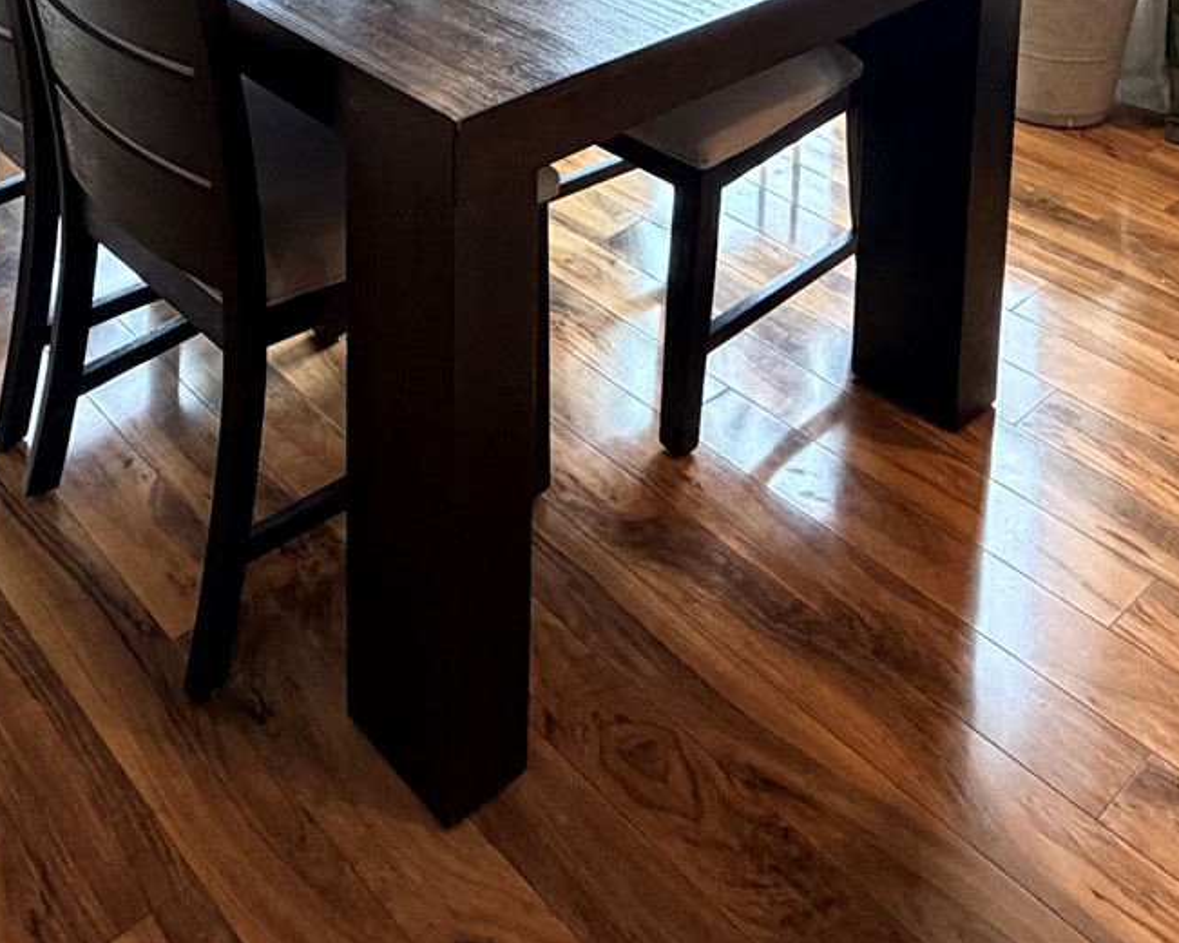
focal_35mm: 43
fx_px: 1501
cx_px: 382
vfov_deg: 27.1
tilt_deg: -7.8
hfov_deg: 42.3
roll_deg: +0.1
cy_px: -384
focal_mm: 2.22
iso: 400
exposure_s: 1/60
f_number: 2.2
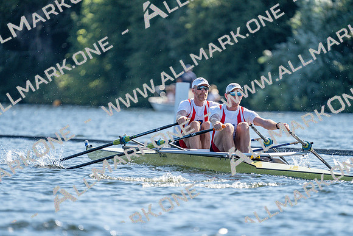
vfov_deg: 2.3
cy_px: 118
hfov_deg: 3.5
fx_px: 5826
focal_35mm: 594
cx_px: 176
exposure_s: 1/1600
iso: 400
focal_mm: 594
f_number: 6.3
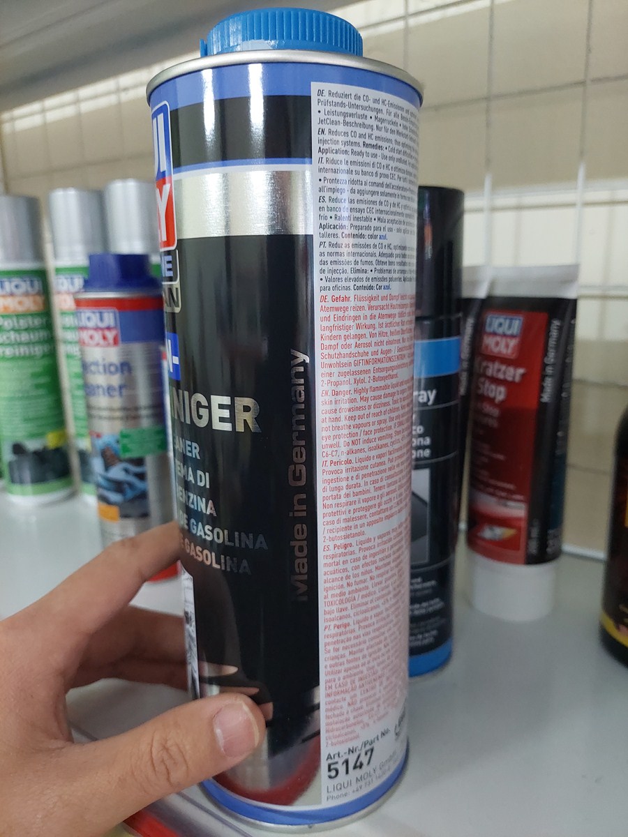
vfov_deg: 71.6
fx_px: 581
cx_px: 314
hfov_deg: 56.8
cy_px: 418
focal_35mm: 24
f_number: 1.8
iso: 400
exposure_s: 1/40
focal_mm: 5.23
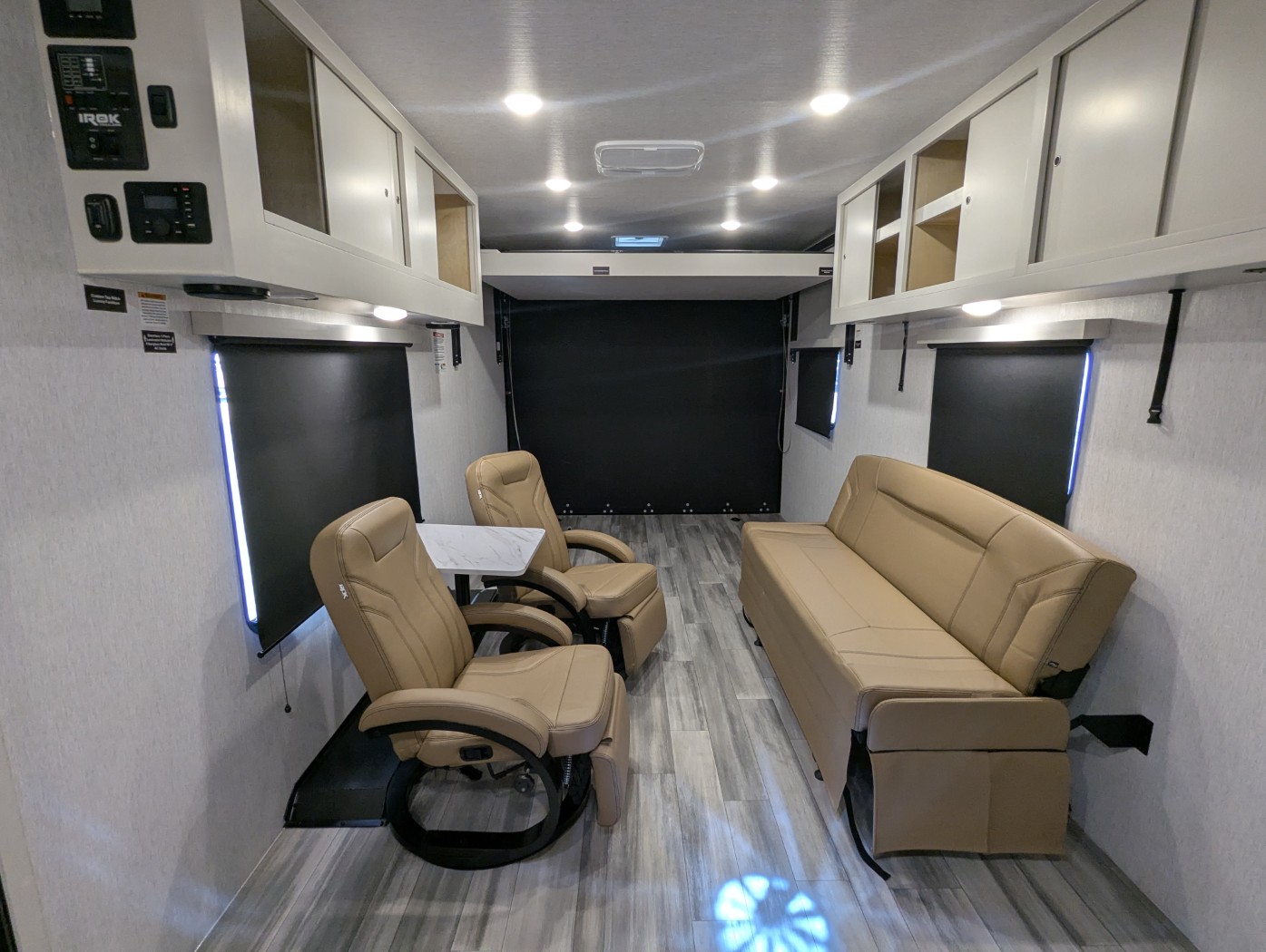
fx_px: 586
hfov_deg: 94.4
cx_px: 633
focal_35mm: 16
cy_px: 476
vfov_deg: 78.2
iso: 143
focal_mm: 2.35
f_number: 2.2
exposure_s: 1/32.3
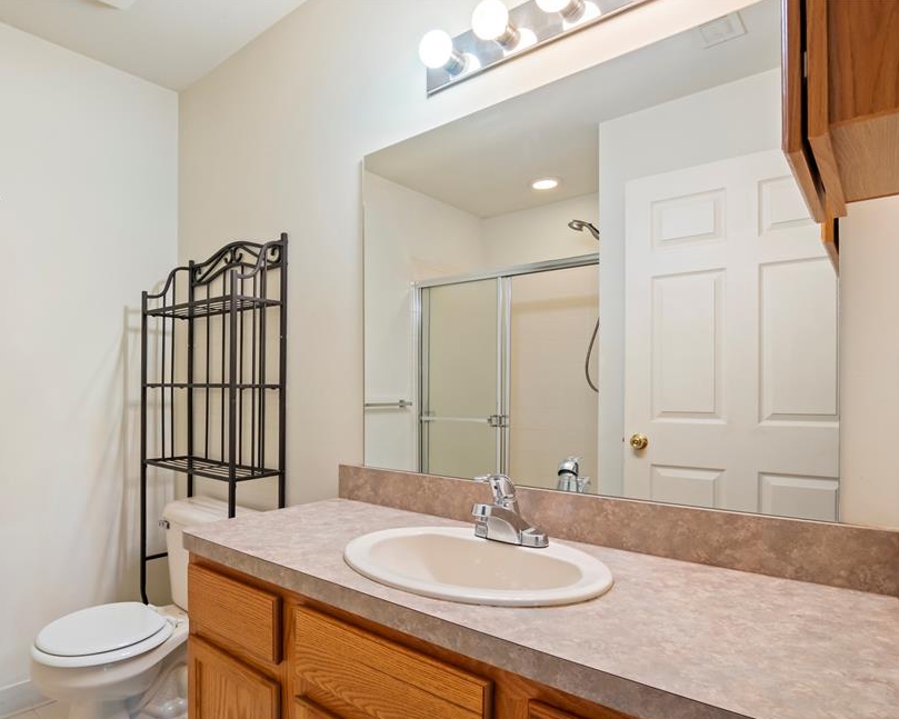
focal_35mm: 20
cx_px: 353
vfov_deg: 69.1
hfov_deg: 80.4
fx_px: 521
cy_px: 376
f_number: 8
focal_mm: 11
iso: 800
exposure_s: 1/5
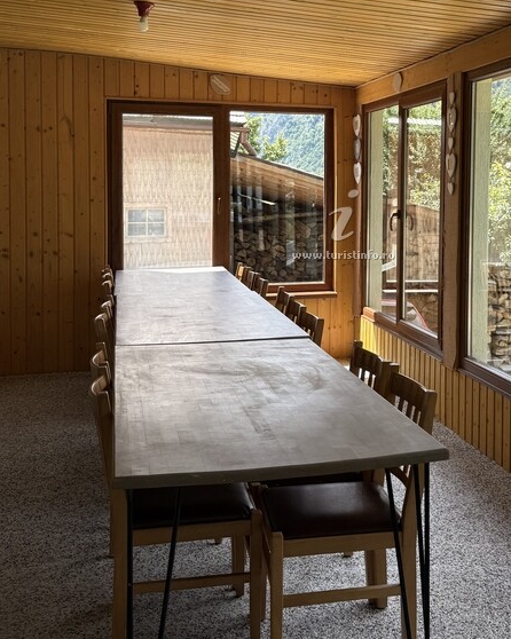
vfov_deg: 42.4
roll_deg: -0.9
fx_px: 813
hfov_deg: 34.5
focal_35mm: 43
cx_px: 343
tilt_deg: -2.1
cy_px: 222
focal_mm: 6.76
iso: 80
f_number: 1.78
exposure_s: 1/535
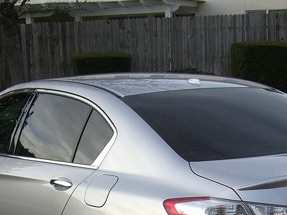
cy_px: 251
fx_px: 746
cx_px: 156
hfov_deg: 21.8
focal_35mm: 90
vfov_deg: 15.8
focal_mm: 7.9
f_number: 2.8
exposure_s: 1/250
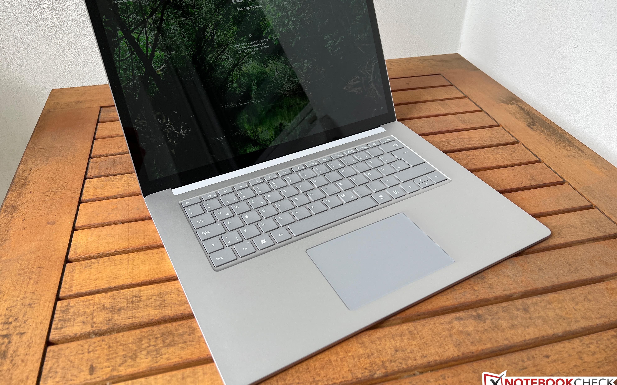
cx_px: 306
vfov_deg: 44.4
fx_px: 471
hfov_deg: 66.5
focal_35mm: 28
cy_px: 166
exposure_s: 1/678
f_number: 1.5
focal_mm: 5.7
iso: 50
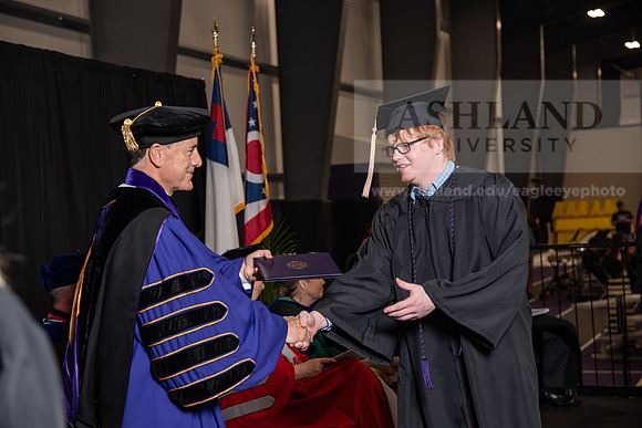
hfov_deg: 26.0
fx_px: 1391
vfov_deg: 17.5
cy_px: 214
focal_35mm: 78
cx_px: 321
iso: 1000
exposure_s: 1/200
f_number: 5
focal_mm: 78
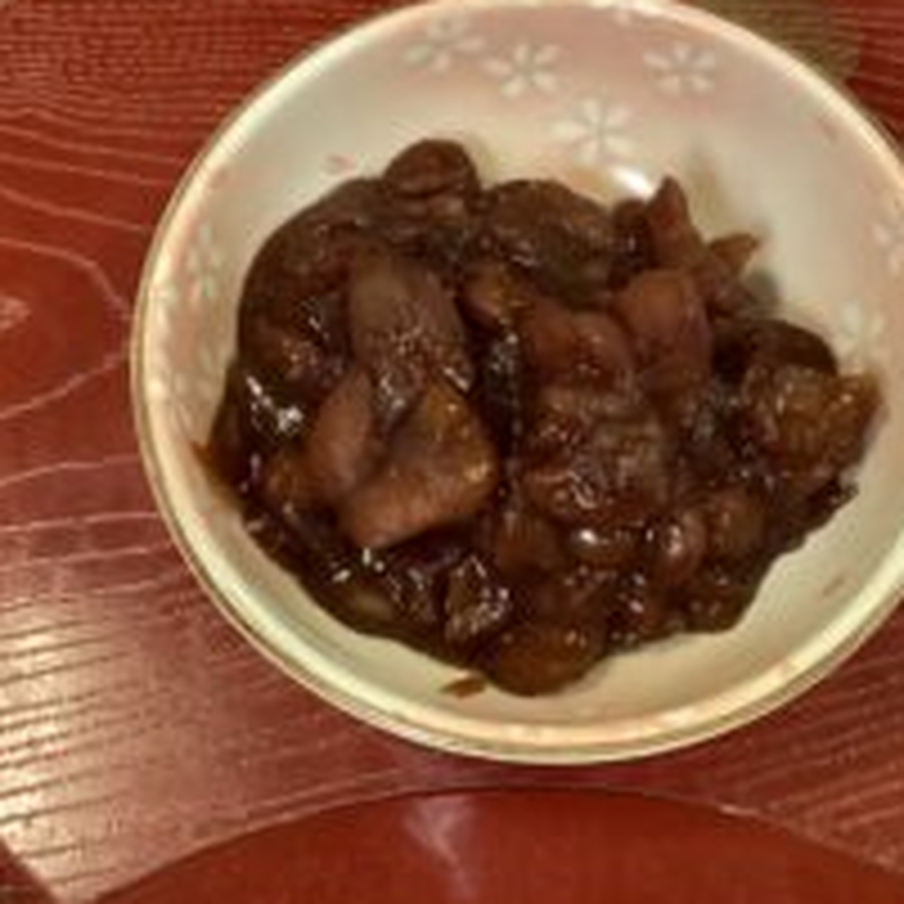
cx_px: 479
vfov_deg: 33.3
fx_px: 1507
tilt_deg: -70.4
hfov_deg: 33.4
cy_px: 353
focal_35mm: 51
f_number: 2.4
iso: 320
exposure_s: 1/60
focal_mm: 3.3
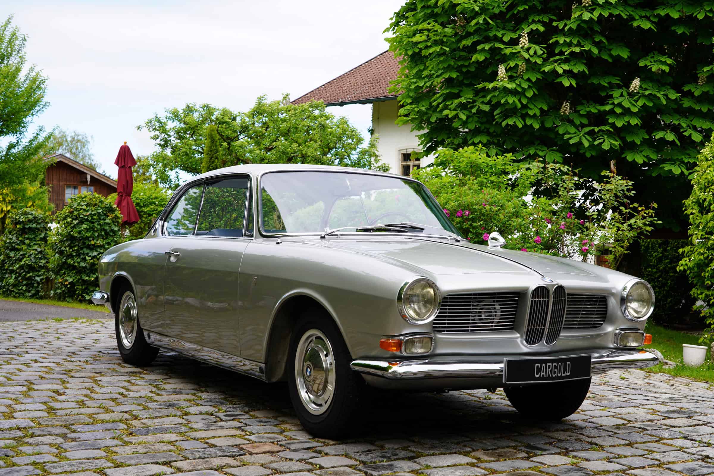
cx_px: 357
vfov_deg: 27.5
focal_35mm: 49
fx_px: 972
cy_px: 238
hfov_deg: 40.3
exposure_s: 1/100
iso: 100
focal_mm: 49
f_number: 7.1
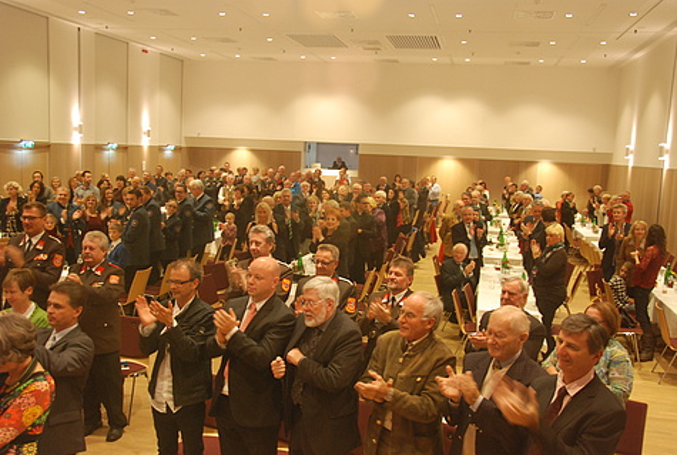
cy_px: 228
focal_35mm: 39
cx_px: 338
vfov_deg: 34.4
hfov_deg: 49.5
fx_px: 735
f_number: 4
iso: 800
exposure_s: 1/25
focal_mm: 26
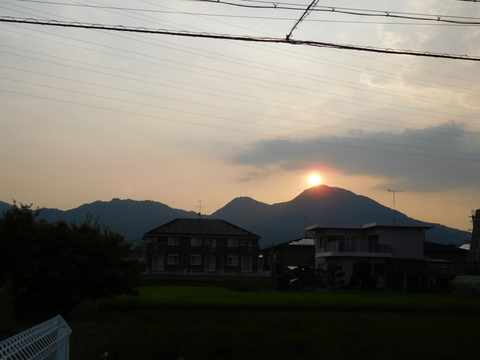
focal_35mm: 45
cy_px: 180
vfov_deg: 32.2
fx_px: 624
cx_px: 240
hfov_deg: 42.1
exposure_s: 1/400
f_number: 8
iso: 125
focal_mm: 8
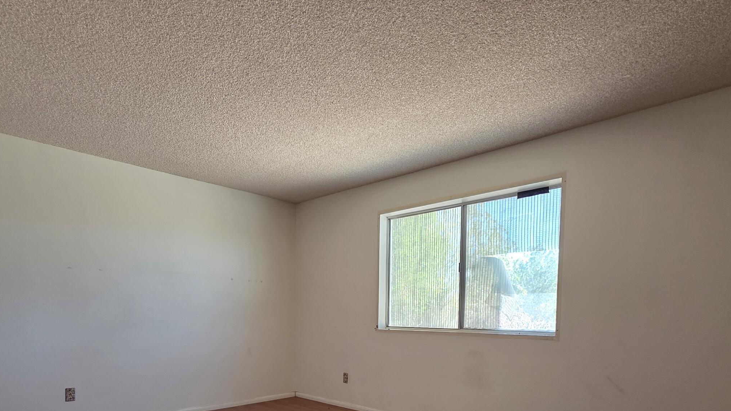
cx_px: 359
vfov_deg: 49.7
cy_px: 342
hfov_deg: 83.8
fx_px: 407
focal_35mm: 21
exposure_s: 1/120
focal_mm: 2.2
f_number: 1.9
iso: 125
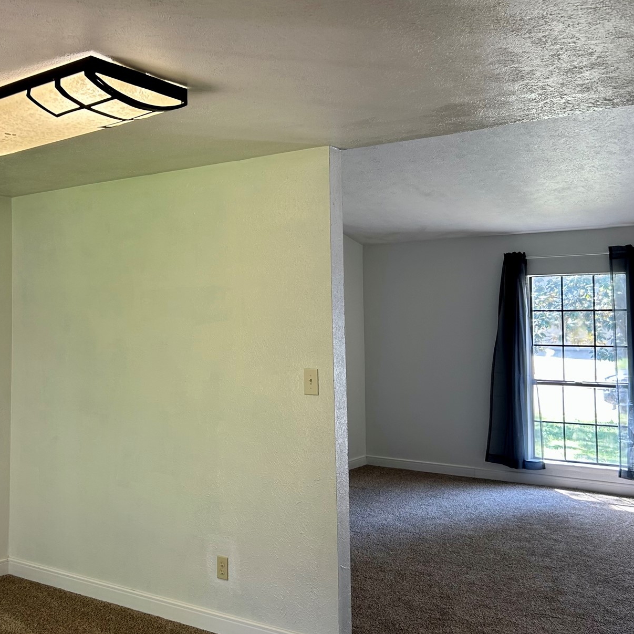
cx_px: 227
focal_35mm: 39
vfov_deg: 42.8
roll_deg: +0.6
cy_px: 294
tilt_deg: +1.1
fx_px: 808
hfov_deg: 42.4
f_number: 1.5
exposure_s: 1/120
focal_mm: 5.7
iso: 80
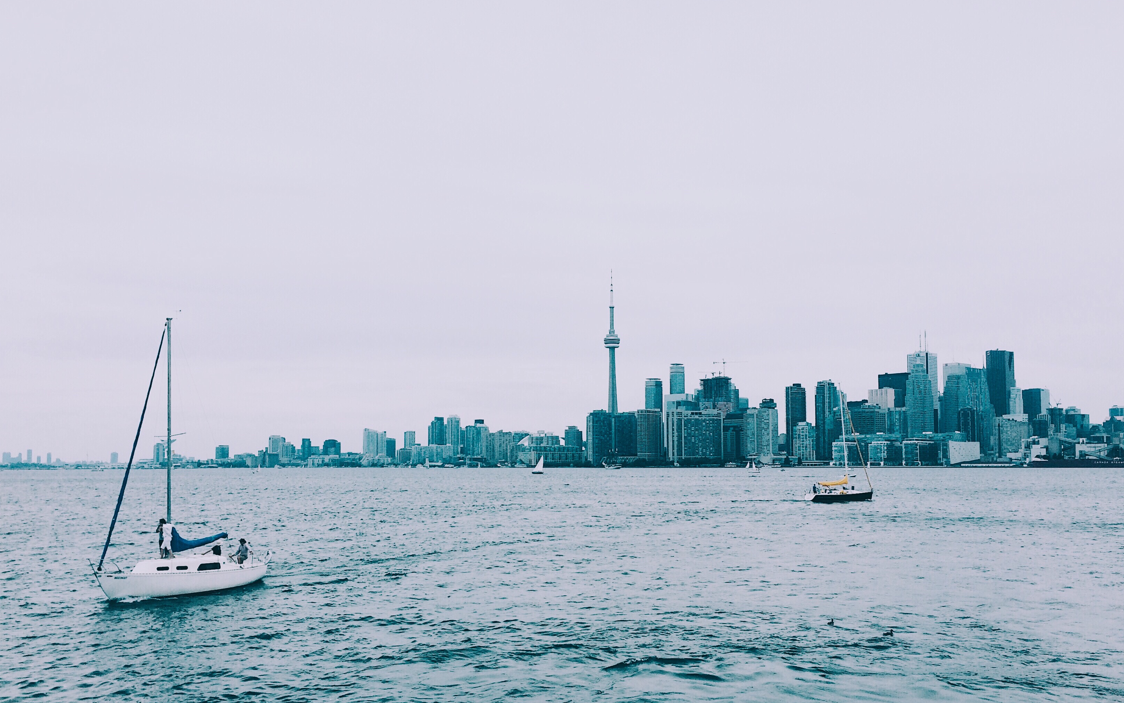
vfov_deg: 40.4
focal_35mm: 31
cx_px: 562
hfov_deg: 61.2
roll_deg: +0.2
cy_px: 415
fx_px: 950
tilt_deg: +3.1
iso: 32
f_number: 2.2
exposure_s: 1/2740
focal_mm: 4.15
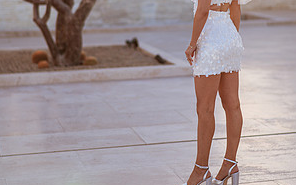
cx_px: 148
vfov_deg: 14.4
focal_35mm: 90
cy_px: 16
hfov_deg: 23.0
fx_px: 726
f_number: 1.4
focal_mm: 58
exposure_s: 1/800
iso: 100
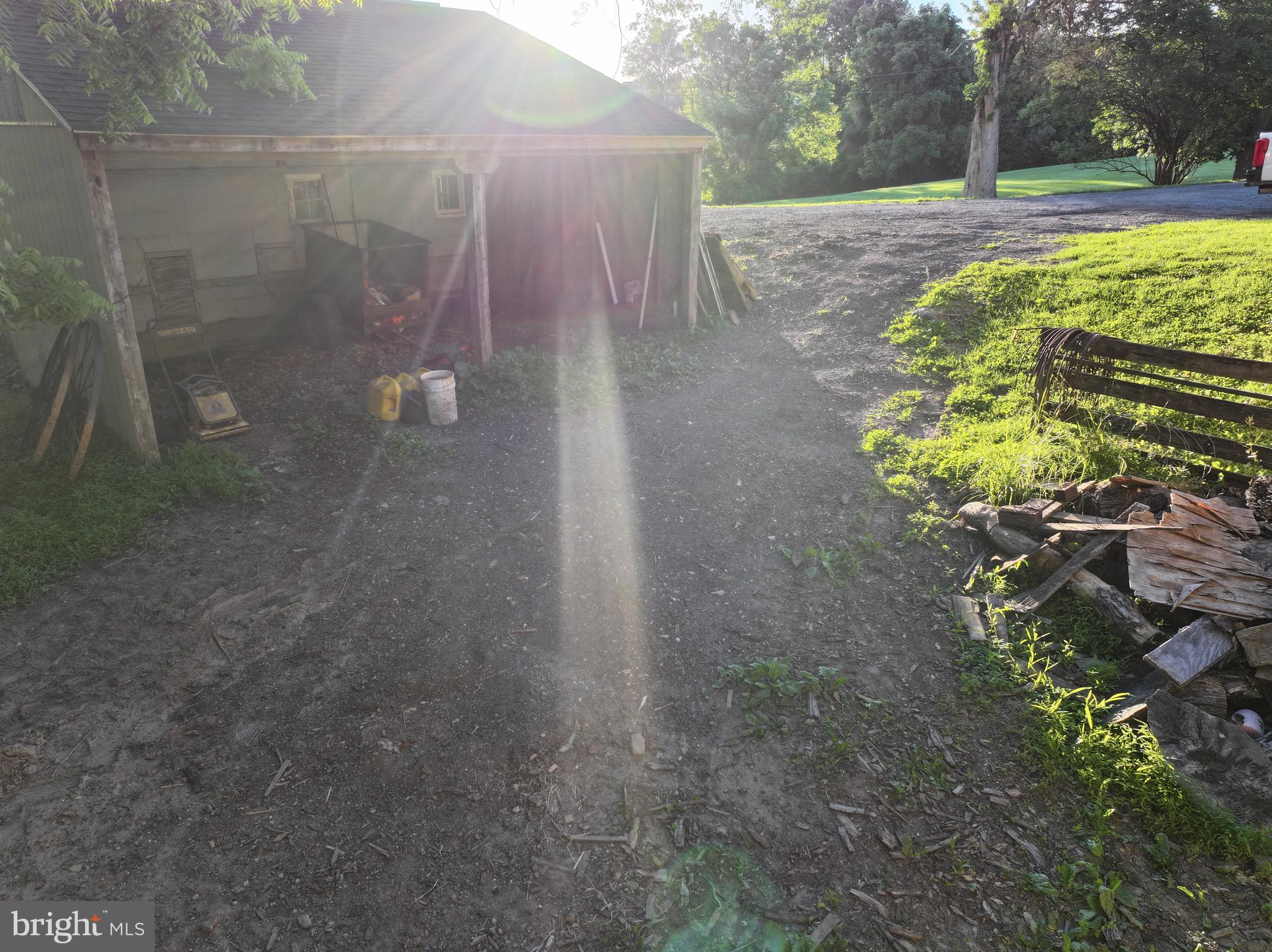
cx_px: 636
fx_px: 881
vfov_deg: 56.8
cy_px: 476
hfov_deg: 71.6
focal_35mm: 24
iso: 100
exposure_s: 1/160
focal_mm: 12.29
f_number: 2.8
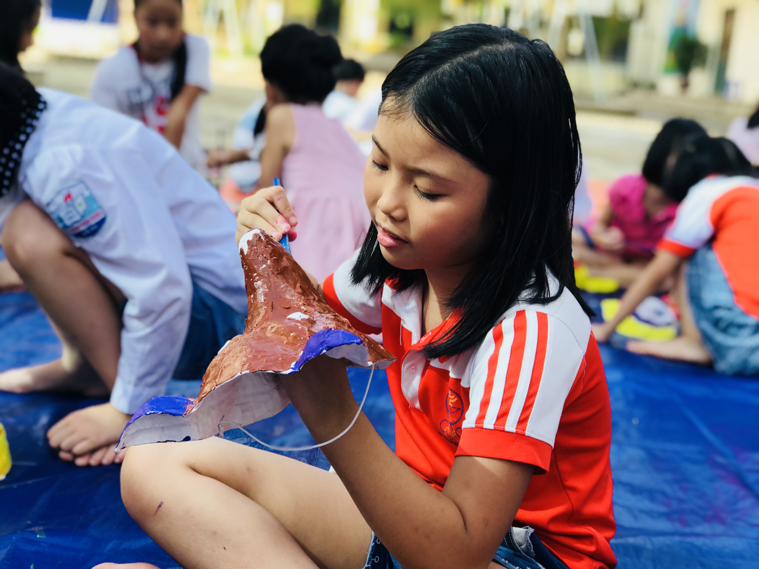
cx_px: 380
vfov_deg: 25.7
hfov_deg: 33.8
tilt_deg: -11.1
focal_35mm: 57
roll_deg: -5.7
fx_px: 1250
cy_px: 284
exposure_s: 1/222
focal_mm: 6.6
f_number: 2.8
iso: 20
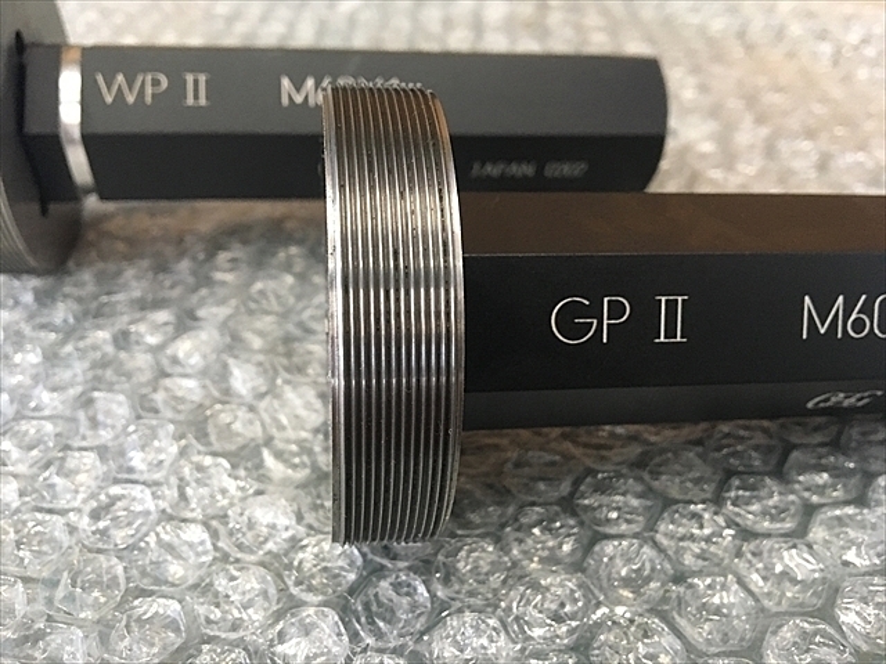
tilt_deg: -41.0
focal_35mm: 29
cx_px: 443
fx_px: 742
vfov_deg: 48.2
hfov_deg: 61.7
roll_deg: +1.9
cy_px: 332
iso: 160
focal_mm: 4.15
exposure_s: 1/30
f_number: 2.2
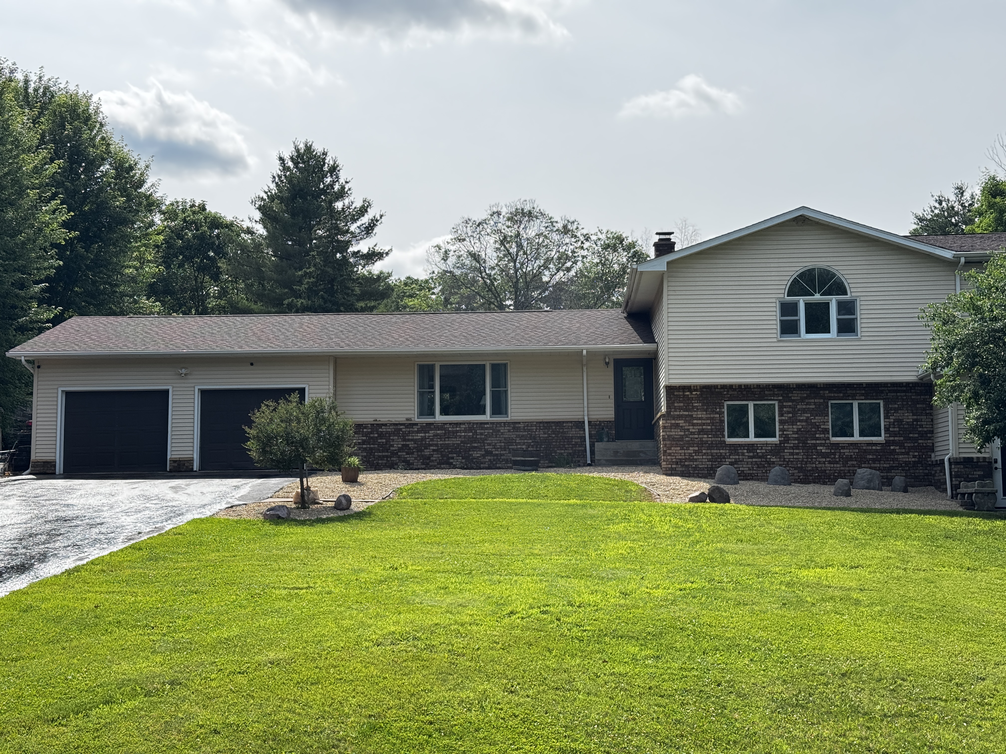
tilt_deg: +5.2
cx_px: 503
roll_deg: +0.7
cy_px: 377
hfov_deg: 39.7
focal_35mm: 48
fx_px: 1395
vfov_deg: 30.3
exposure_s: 1/2331
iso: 64
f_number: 1.78
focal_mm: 6.76
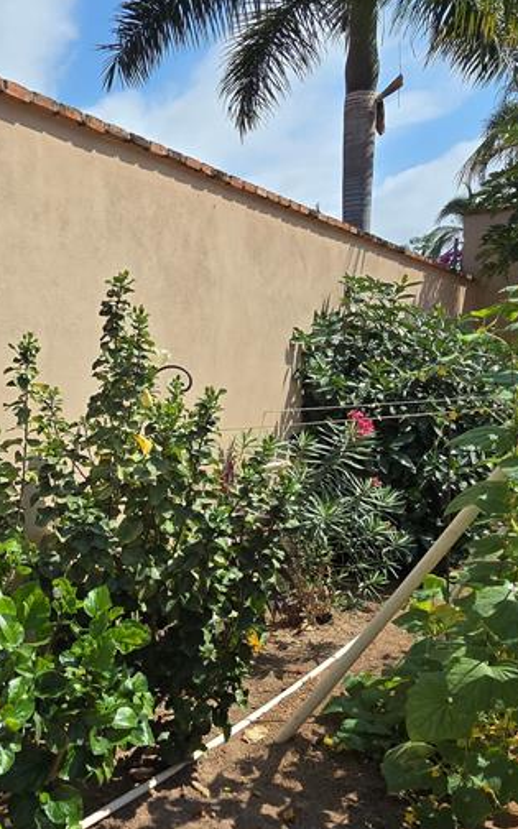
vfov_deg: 66.3
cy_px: 461
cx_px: 122
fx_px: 632
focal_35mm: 28
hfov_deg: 43.0
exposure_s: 1/2790
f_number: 2.2
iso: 50
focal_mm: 2.2
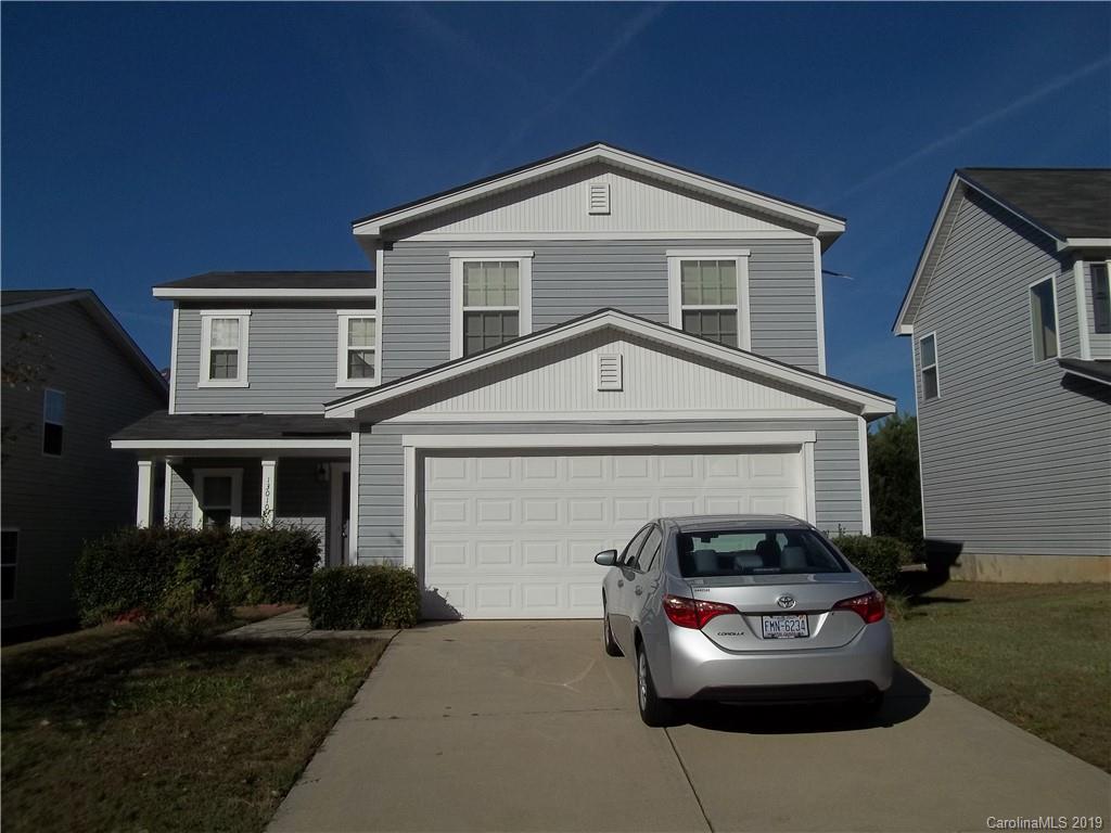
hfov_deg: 56.8
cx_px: 556
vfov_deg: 44.2
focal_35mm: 32
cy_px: 416
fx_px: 1027
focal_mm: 5.7
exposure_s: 1/500
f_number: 8.8
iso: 64
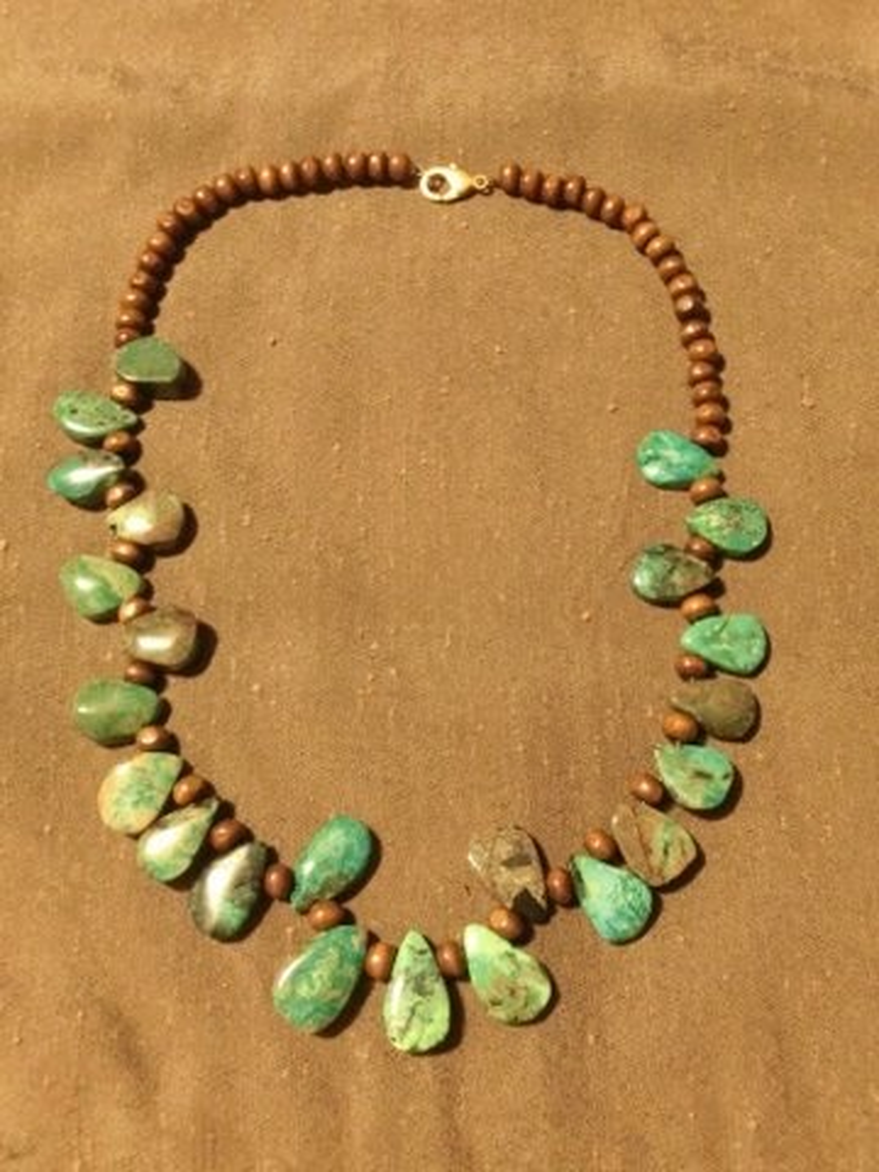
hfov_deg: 34.3
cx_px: 440
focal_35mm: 42
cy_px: 586
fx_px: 1422
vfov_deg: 44.8
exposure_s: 1/30
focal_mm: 7.4
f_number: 4
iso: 1600
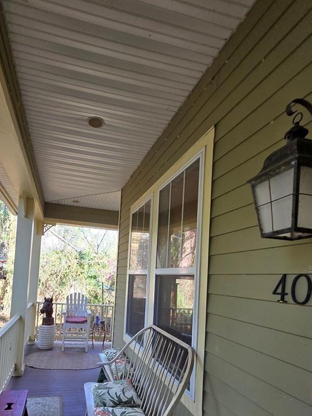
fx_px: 240
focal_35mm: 20
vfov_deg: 79.7
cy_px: 269
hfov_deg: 64.4
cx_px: 107
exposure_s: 1/60
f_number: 2.2
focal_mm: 1.7
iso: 40
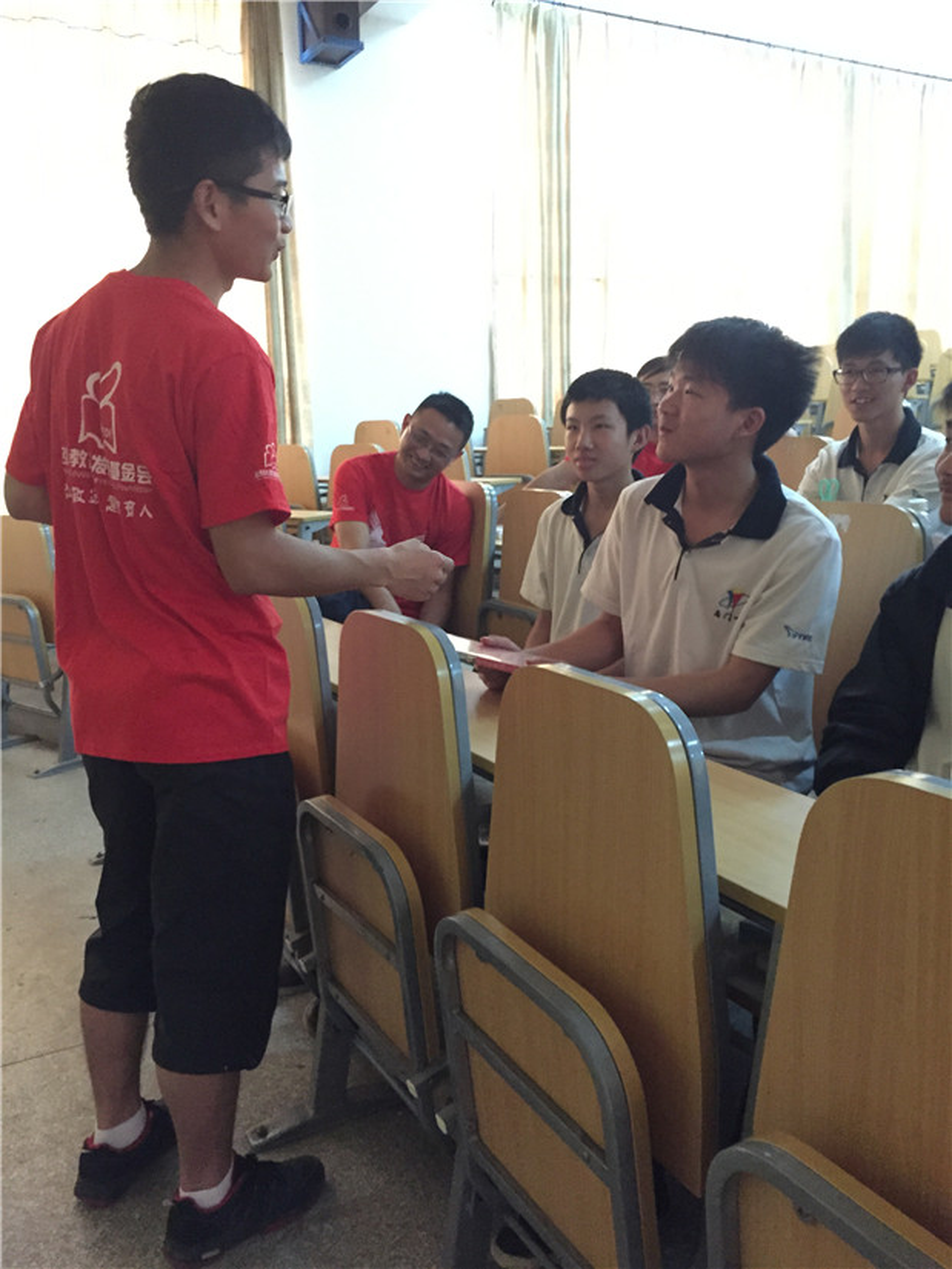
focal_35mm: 29
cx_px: 476
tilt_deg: -10.0
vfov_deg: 61.7
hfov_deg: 48.2
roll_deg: +1.1
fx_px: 1063
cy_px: 634
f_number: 2.2
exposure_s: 1/15
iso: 400
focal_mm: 4.15
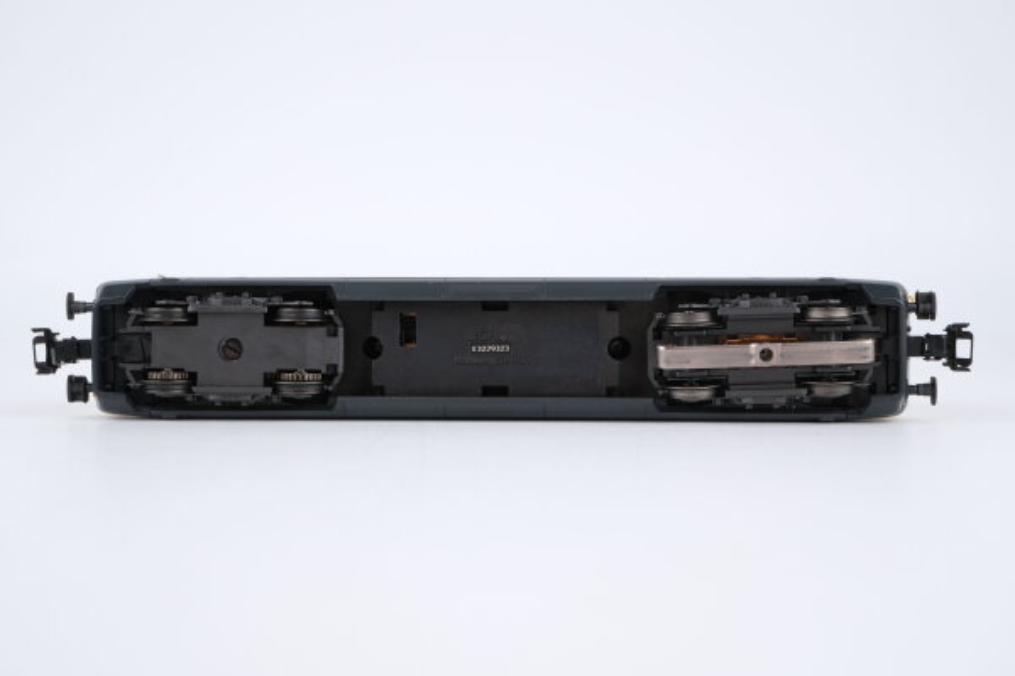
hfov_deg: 43.6
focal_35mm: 45
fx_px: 1269
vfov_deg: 29.9
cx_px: 508
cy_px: 338
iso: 400
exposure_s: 1/125
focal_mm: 30
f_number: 8
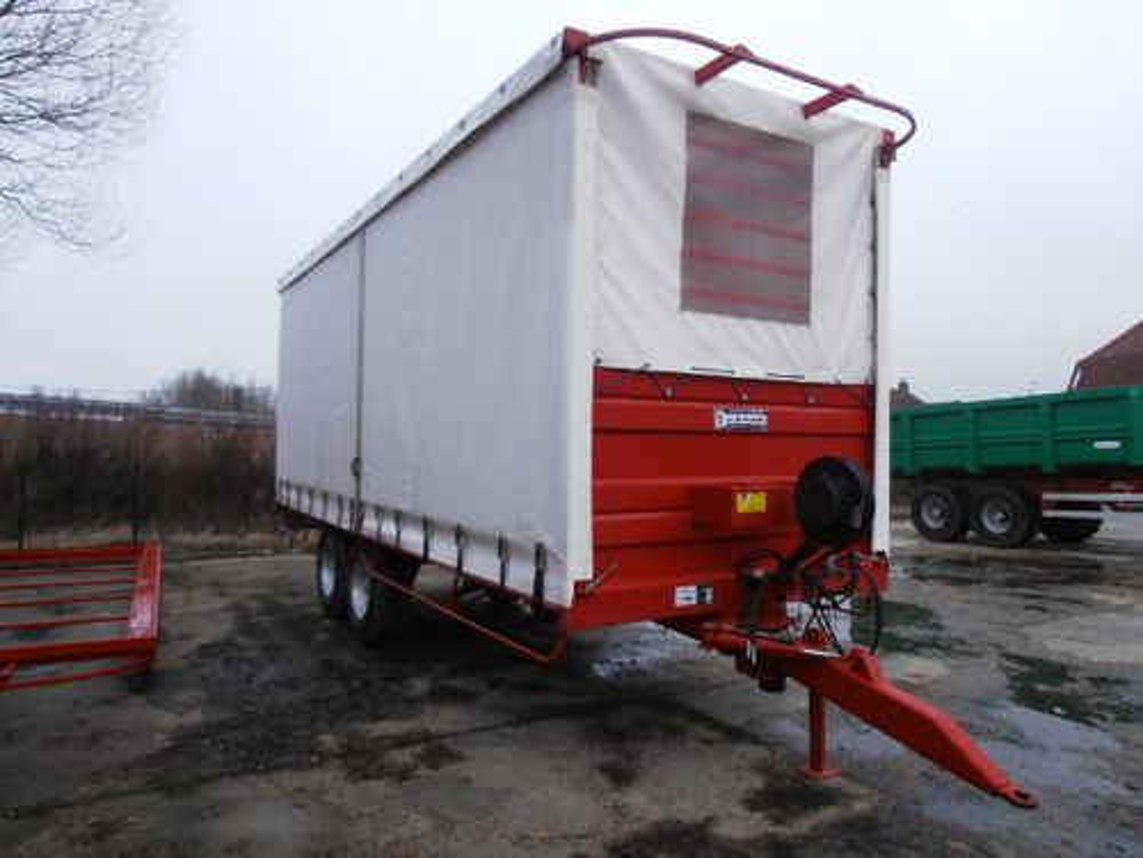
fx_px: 792
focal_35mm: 24
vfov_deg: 56.8
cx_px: 572
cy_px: 429
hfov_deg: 71.6
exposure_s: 1/160
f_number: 3
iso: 80
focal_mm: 4.2
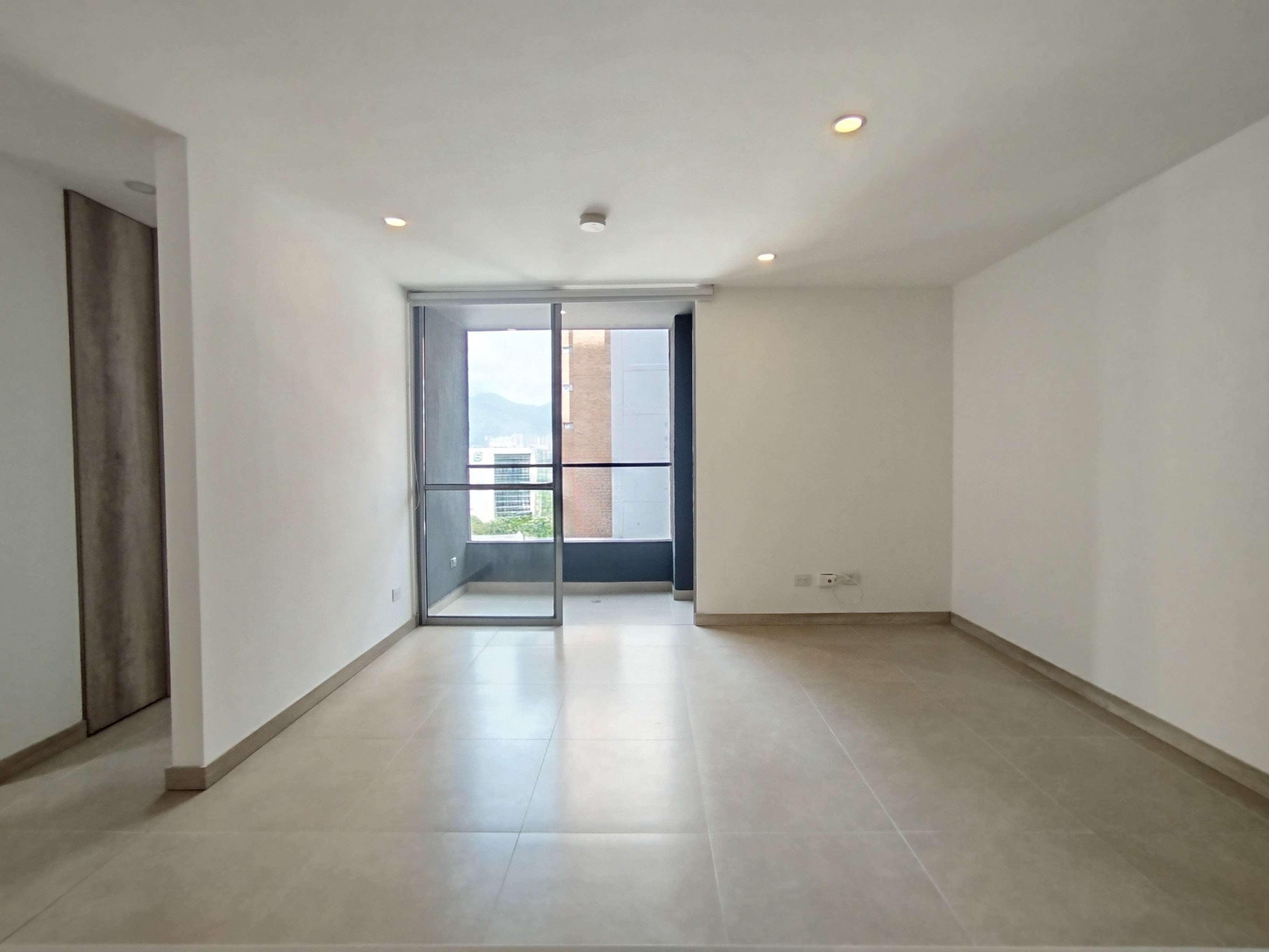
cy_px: 476
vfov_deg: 81.7
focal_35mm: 15
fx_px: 550
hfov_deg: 98.2
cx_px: 634
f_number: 2.2
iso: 50
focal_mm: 1.65
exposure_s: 1/60
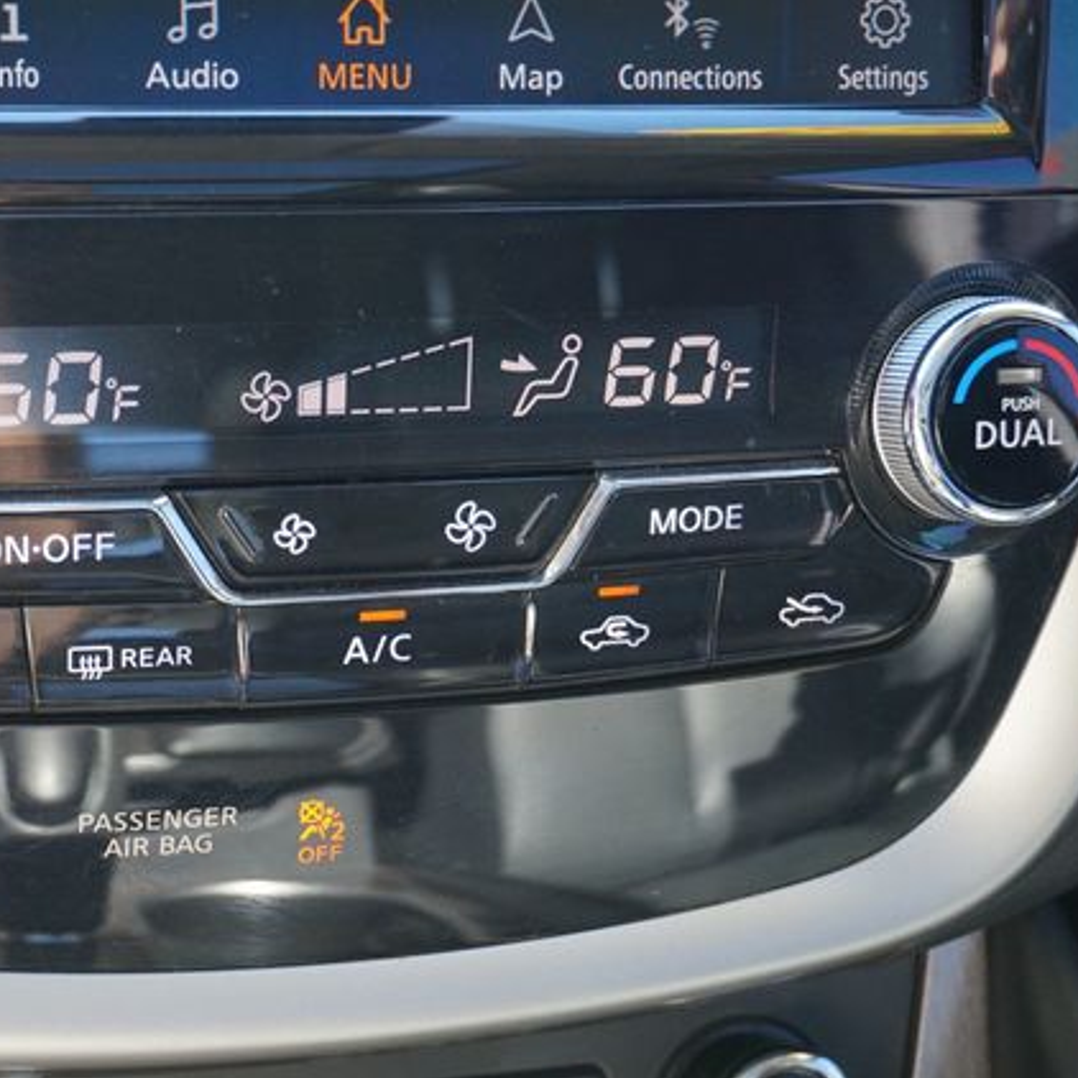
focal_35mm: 68
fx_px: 2383
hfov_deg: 25.2
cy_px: 539
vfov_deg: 25.5
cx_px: 296
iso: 500
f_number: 5.6
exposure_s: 1/60
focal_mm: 35
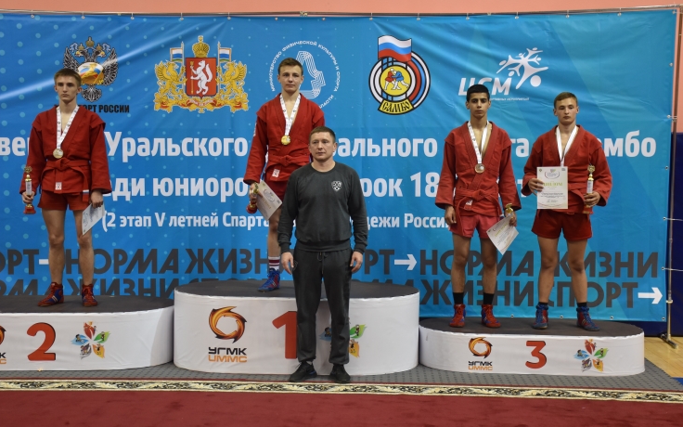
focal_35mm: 55
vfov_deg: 23.8
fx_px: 1015
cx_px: 338
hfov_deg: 37.2
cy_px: 217
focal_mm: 35
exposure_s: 1/125
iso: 800
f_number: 5
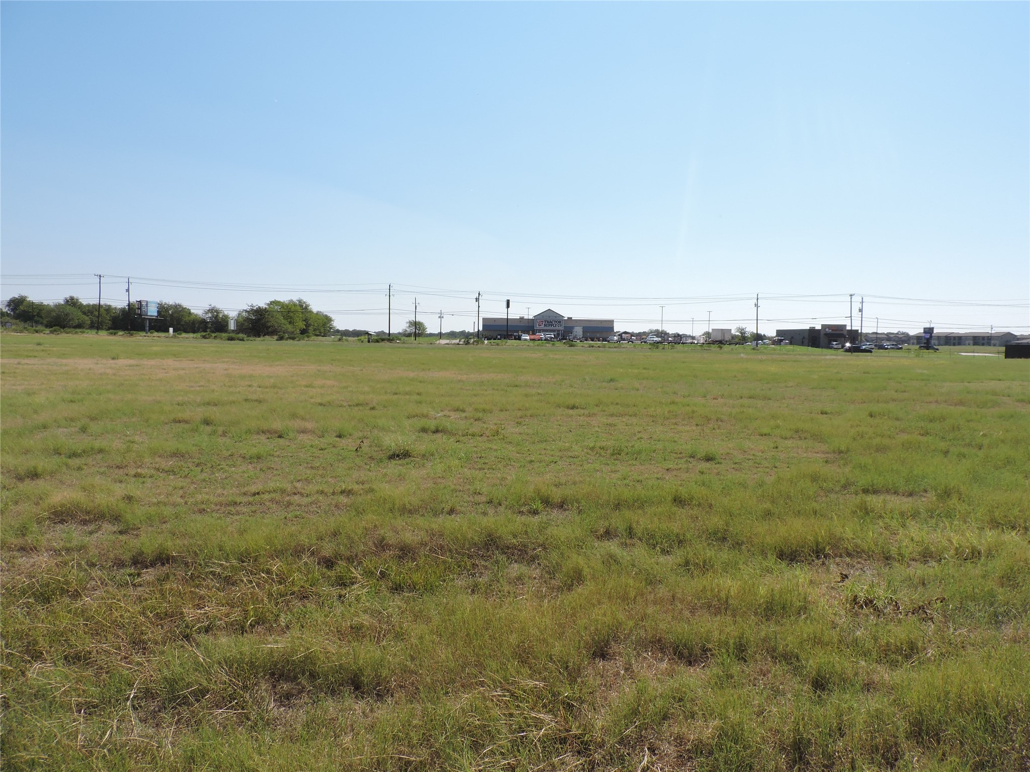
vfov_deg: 56.8
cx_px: 515
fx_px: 714
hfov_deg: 71.6
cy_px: 386
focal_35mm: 24
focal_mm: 4.3
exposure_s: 1/1250
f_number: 3.7
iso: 100
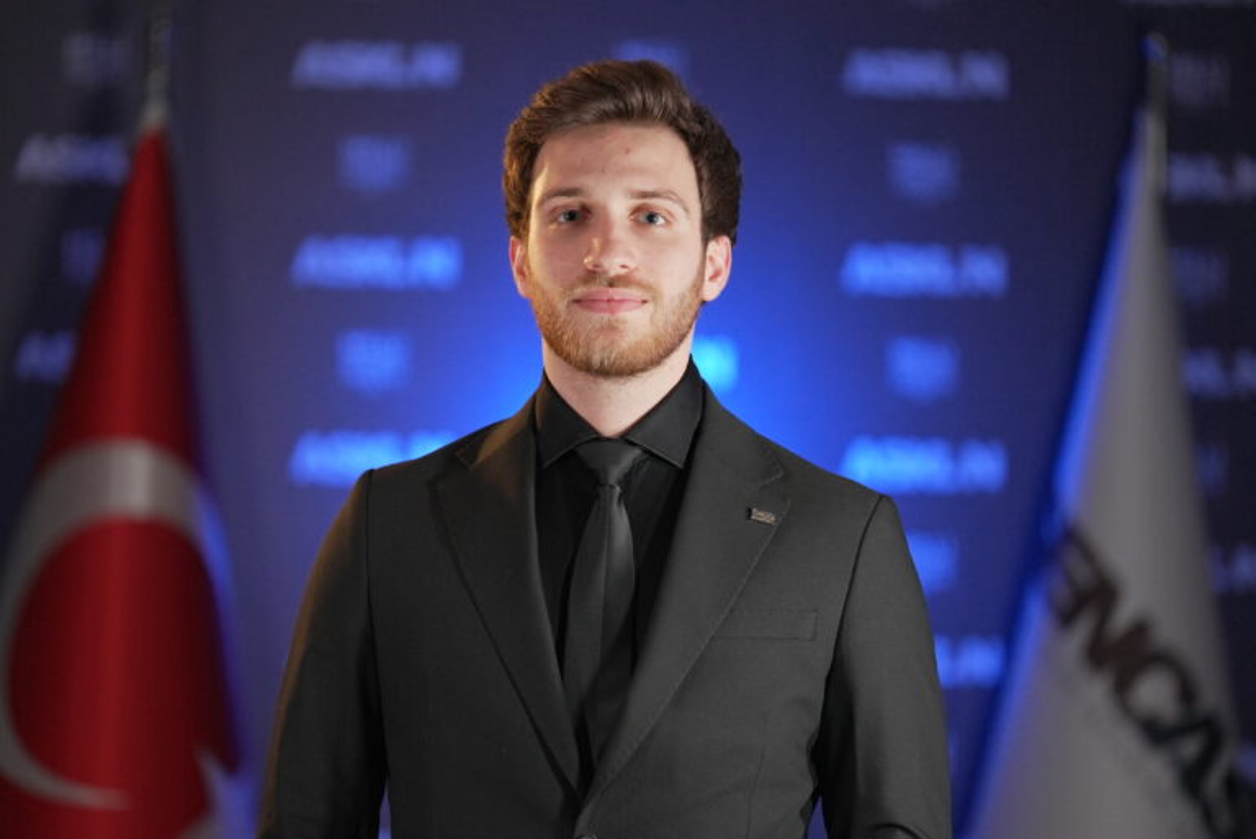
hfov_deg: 10.3
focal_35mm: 200
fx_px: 6981
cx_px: 628
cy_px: 420
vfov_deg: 6.9
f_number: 2.8
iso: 4000
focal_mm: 200
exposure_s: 1/500
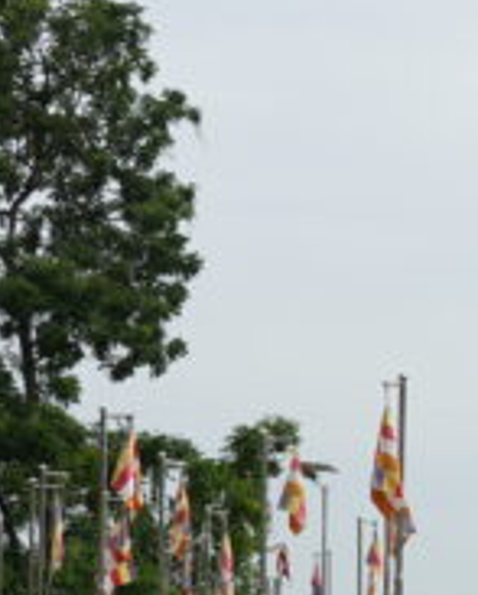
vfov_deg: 8.9
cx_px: 1340
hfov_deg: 6.7
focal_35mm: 215
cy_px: 577
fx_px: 3793
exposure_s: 1/320
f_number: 5.6
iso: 100
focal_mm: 41
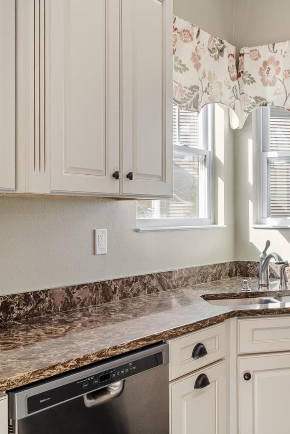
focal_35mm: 46
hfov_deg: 28.1
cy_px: 218
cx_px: 263
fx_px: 555
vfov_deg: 42.7
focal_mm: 15
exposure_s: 1/125
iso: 400
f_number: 8
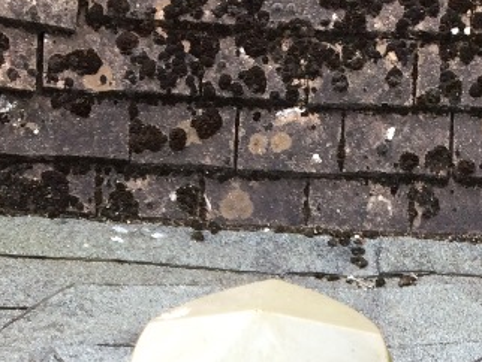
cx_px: 383
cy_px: 631
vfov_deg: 12.6
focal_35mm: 108
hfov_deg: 18.0
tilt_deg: -47.9
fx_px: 1505
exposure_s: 1/554
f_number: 2.2
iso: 32
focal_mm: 4.15
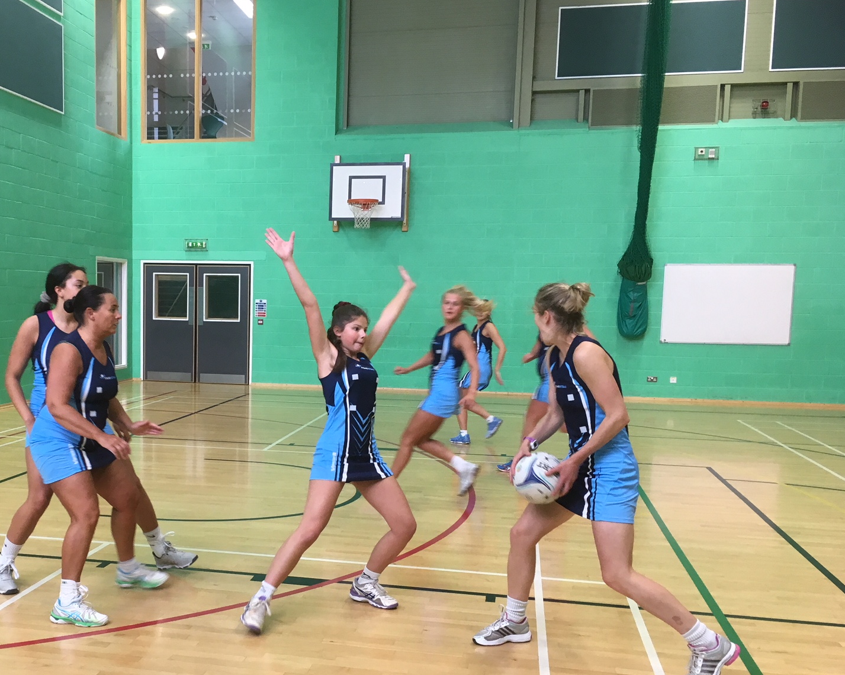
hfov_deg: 44.9
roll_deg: -1.2
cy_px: 406
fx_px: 1000
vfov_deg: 37.2
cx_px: 265
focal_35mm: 40
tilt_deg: -5.9
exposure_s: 1/33
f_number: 2.2
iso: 40
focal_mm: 4.15
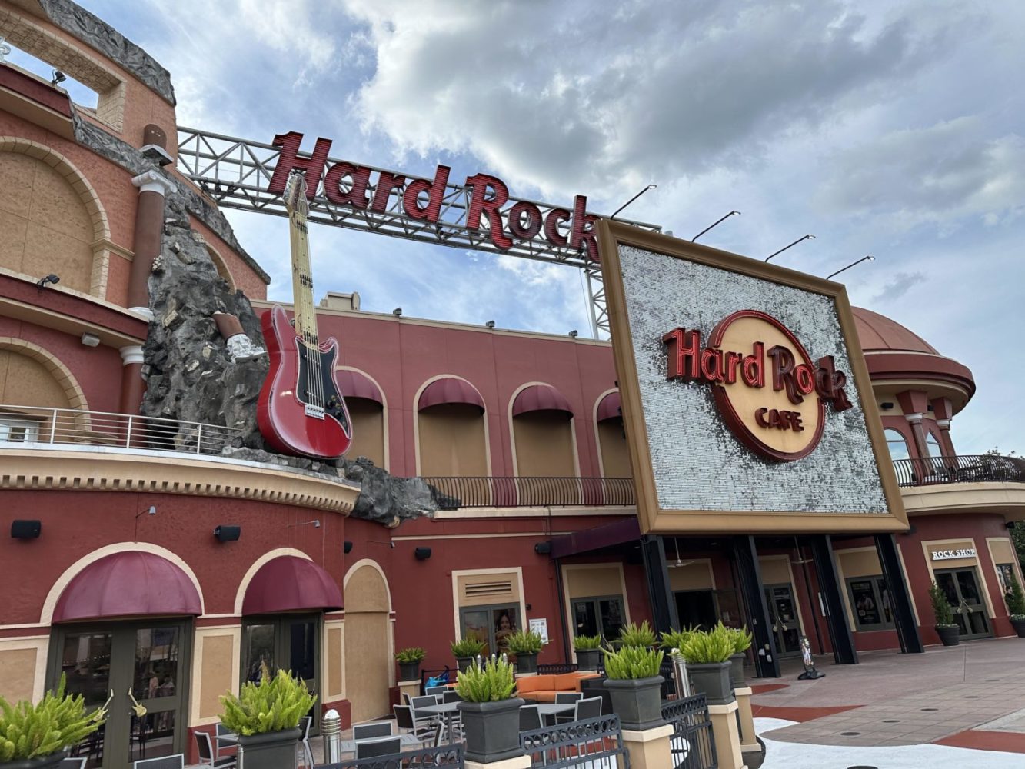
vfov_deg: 56.8
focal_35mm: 24
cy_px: 384
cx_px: 512
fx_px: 711
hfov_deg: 71.6
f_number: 1.78
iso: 80
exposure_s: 1/3597
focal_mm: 6.86
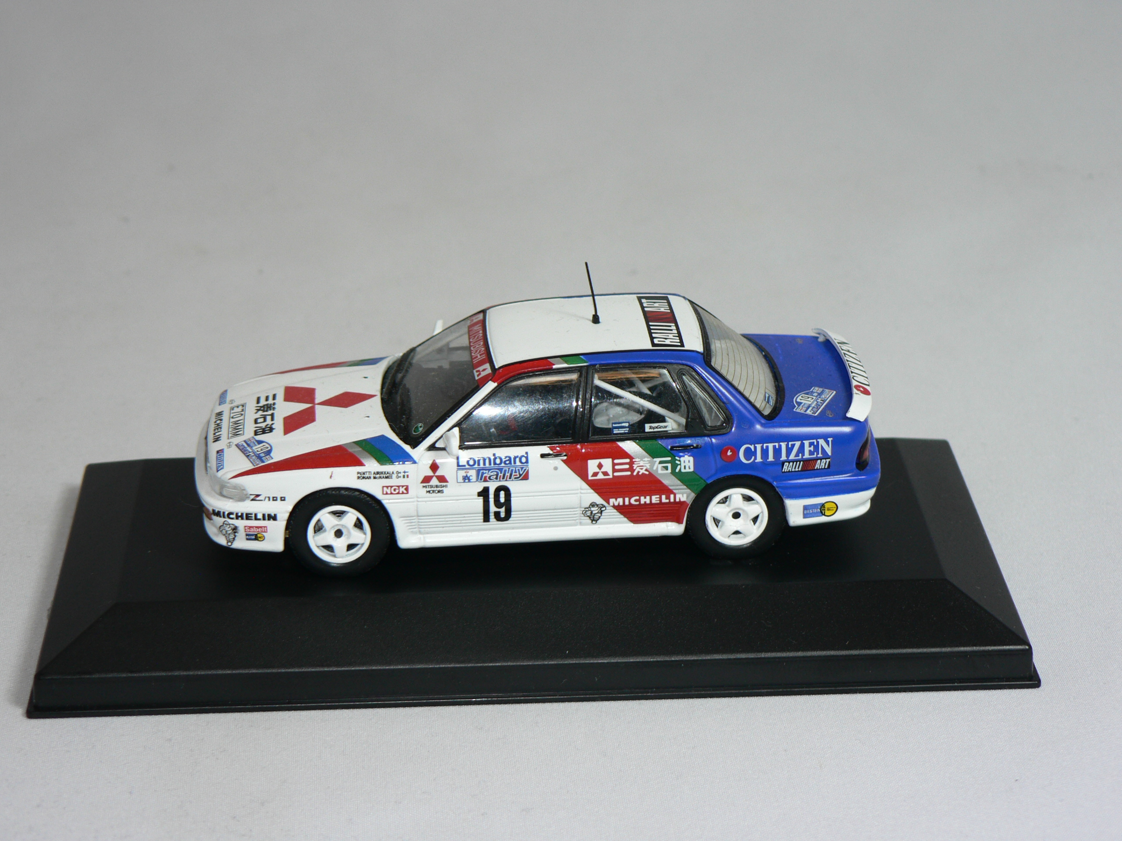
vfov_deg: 17.0
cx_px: 561
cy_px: 420
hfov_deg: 22.5
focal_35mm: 87
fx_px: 2820
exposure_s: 1/60
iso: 80
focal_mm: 14.5
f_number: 3.2
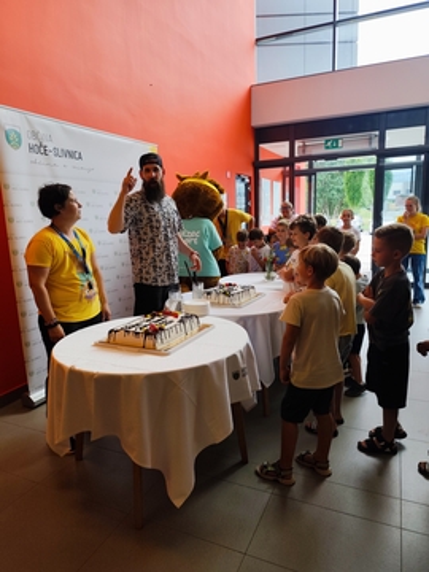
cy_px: 286
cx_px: 214
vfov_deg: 73.9
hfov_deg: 58.9
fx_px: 380
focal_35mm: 23
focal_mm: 6.14
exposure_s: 1/100
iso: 80
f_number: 1.65
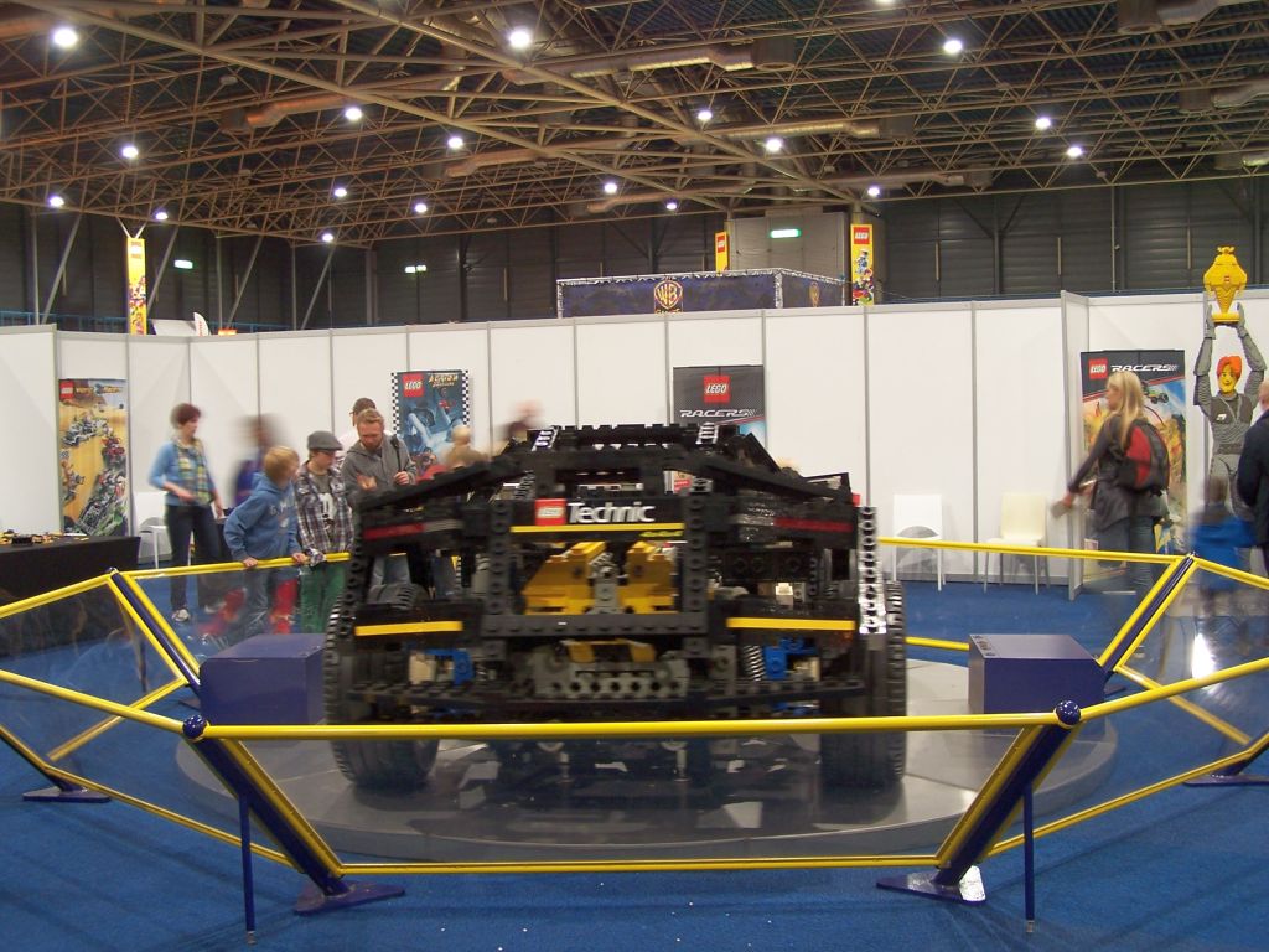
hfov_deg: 46.8
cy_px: 476
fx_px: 1466
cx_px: 634
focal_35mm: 40
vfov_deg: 36.0
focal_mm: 6.7
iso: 80
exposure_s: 1/2
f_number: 2.8
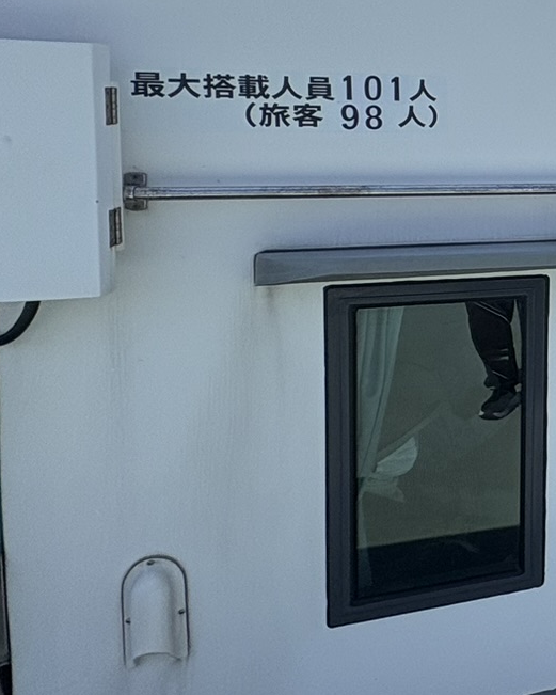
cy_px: 161
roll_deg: -1.4
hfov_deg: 22.2
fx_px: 884
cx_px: 985
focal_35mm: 43
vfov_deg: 41.4
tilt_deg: -3.4
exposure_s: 1/1976
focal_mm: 2.22
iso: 50
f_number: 2.2
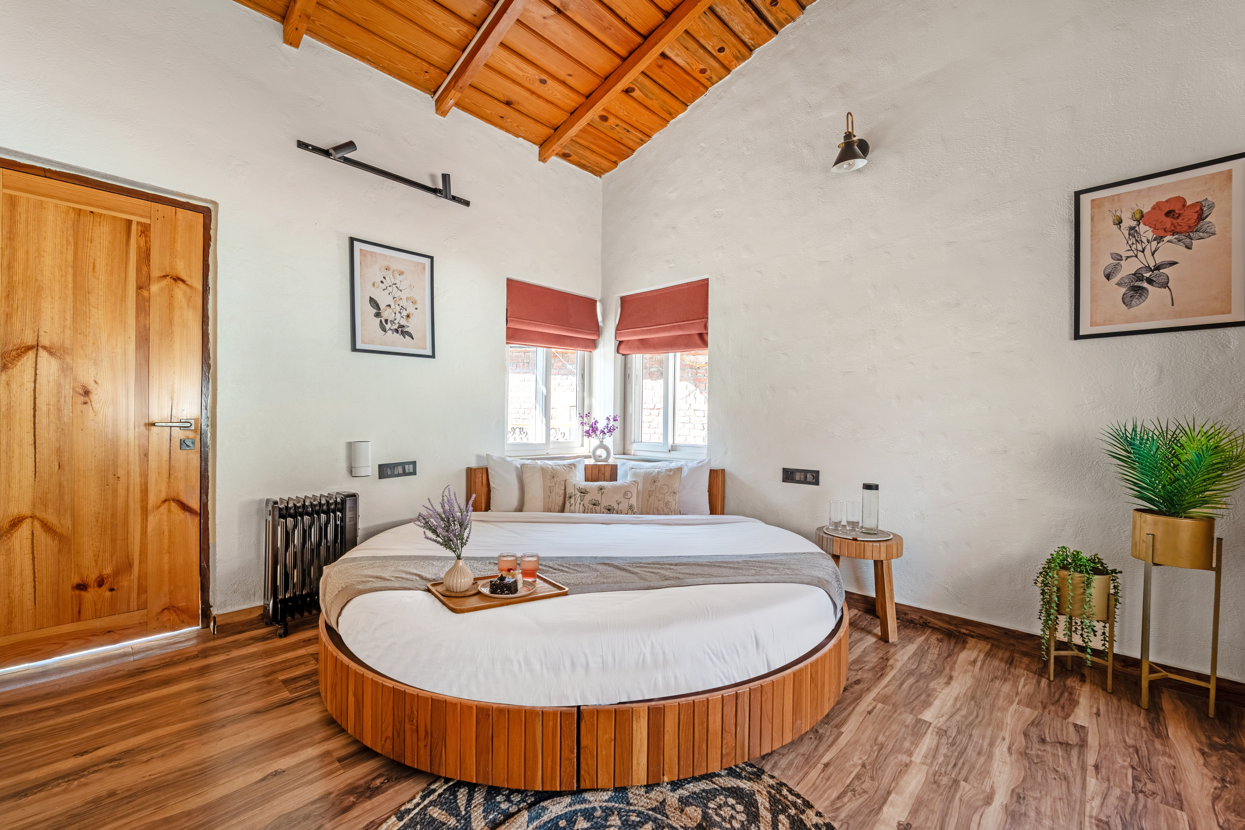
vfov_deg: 81.2
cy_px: 415
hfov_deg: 104.3
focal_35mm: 14
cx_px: 622
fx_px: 484
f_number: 9
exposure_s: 1/160
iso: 160
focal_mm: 14
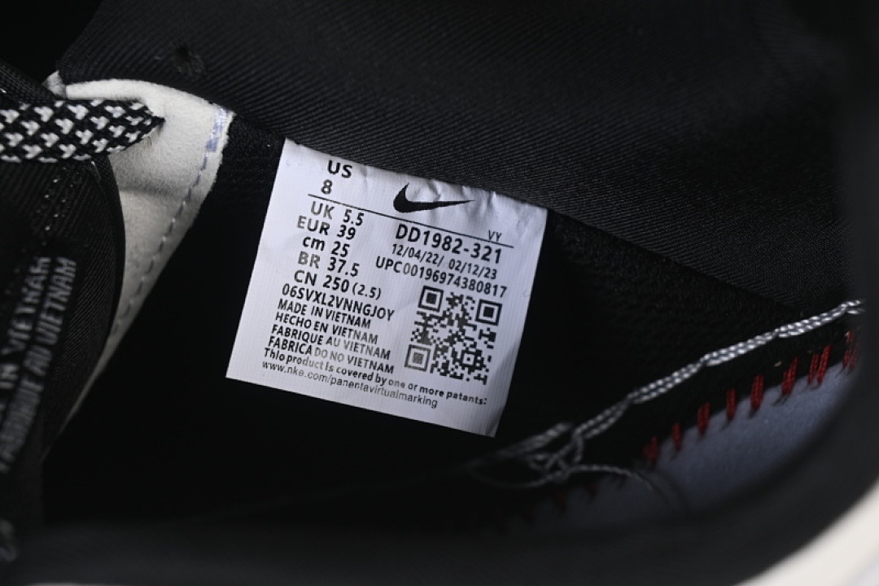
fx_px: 1831
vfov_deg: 18.2
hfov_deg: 27.0
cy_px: 293
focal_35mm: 75
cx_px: 440
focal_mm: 50
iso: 160
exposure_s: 1/80
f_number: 7.1
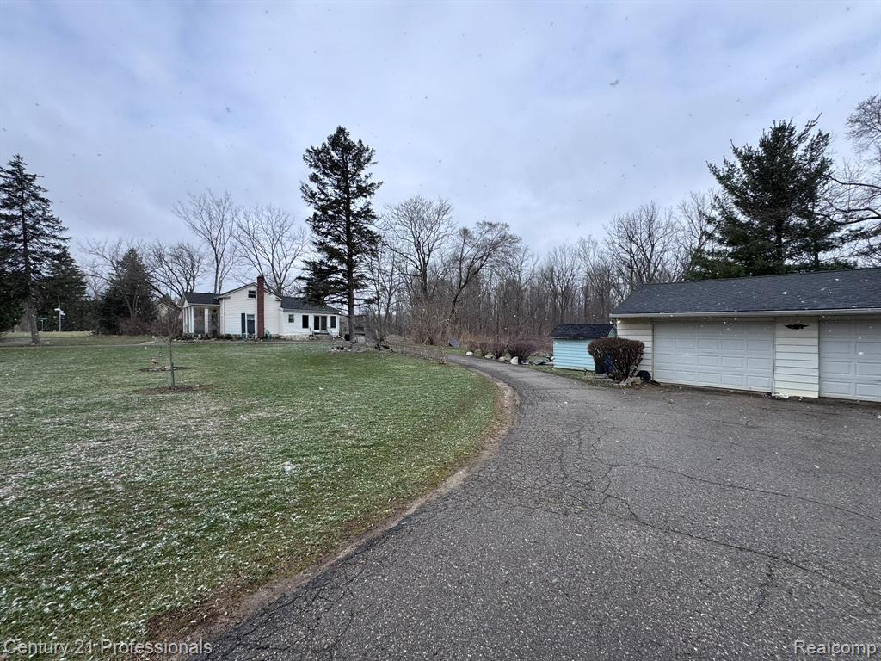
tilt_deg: +0.4
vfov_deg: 85.7
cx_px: 440
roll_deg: +0.2
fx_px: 356
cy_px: 330
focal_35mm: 14
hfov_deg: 102.1
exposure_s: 1/1395
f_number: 2.2
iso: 50
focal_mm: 2.22
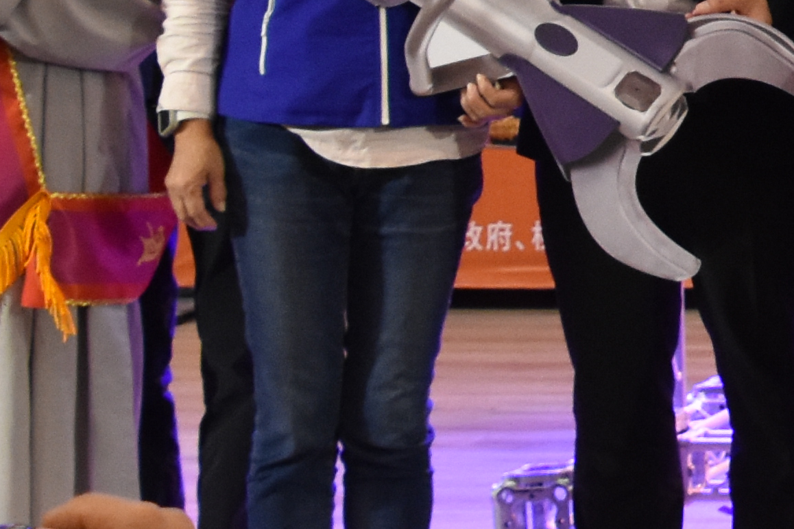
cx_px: 1608
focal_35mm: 202
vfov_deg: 6.7
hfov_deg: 9.5
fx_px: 4455
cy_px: -313
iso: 1600
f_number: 5.6
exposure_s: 1/125
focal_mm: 26
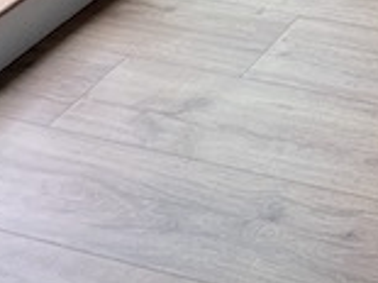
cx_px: 724
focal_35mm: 67
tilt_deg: -13.9
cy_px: -378
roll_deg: +0.1
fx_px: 731
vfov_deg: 14.8
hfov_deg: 19.4
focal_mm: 1.57
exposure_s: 1/120
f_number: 1.8
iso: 40
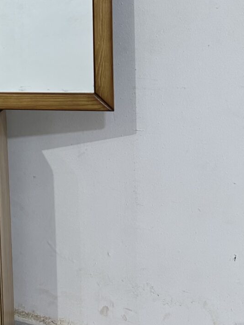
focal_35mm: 87
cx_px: -186
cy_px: 49
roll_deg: +1.4
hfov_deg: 14.9
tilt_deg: -1.1
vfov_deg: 22.1
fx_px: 817
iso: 50
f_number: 1.78
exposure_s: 1/100
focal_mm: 6.86
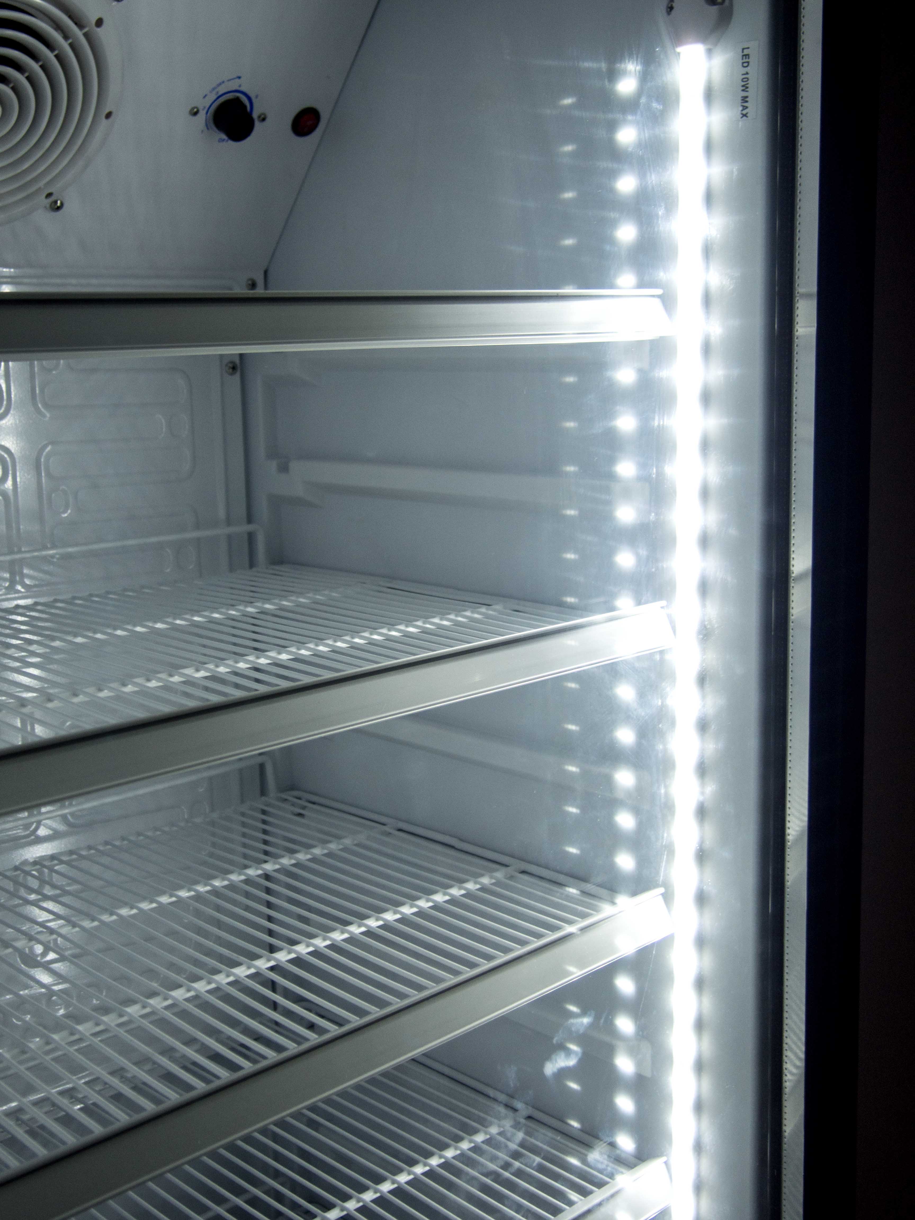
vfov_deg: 44.8
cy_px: 610
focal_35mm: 42
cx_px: 458
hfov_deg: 34.3
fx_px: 1480
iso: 320
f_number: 4.1
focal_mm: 21
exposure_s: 1/60
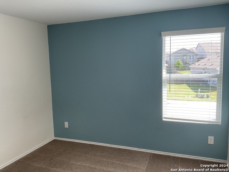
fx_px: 192
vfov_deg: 48.2
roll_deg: +1.0
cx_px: 114
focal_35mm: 29
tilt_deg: -6.0
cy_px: 86
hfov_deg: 61.7
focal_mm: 3
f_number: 1.8
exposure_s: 1/120
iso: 40
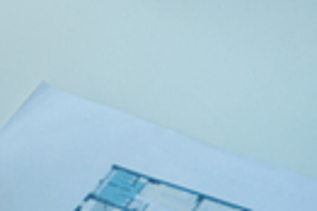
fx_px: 2155
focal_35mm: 245
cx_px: 259
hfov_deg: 8.4
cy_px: -544
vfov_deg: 5.1
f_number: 2.8
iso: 160
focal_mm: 32
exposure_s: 1/250
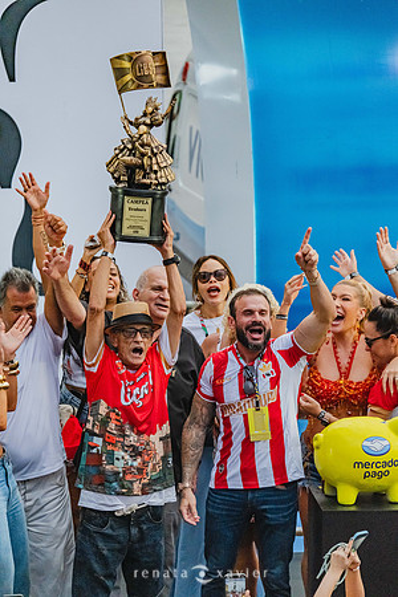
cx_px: 199
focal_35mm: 192
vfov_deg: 10.7
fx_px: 3184
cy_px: 298
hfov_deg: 7.2
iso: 2000
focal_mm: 128
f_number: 4.4
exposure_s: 1/2000
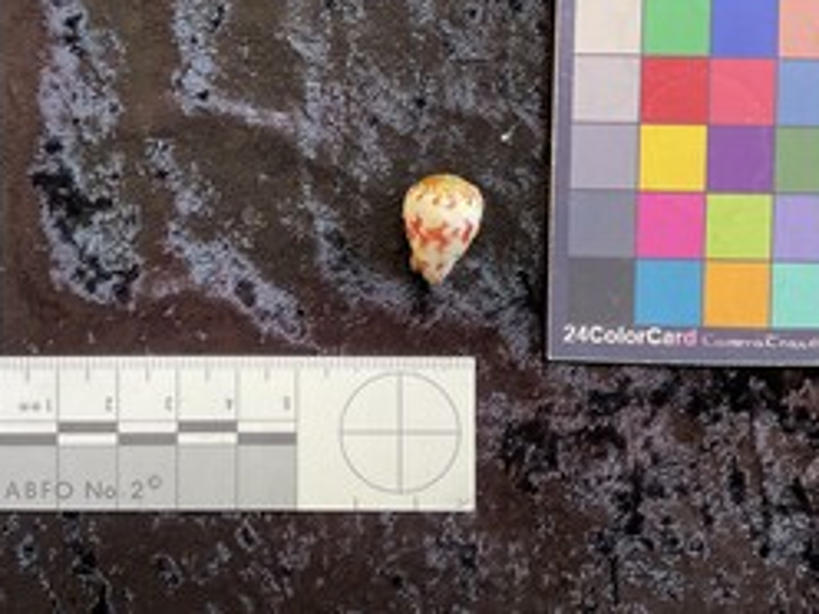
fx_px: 970
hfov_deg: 45.6
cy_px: 190
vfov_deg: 34.7
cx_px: 340
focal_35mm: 41
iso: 64
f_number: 1.8
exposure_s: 1/60
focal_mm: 3
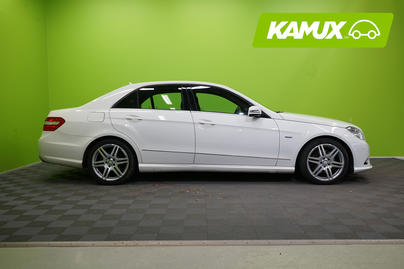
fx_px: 370
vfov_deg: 40.0
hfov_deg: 57.2
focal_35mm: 33
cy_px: 134
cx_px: 202
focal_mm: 33
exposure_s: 1/40
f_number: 6.3
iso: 500
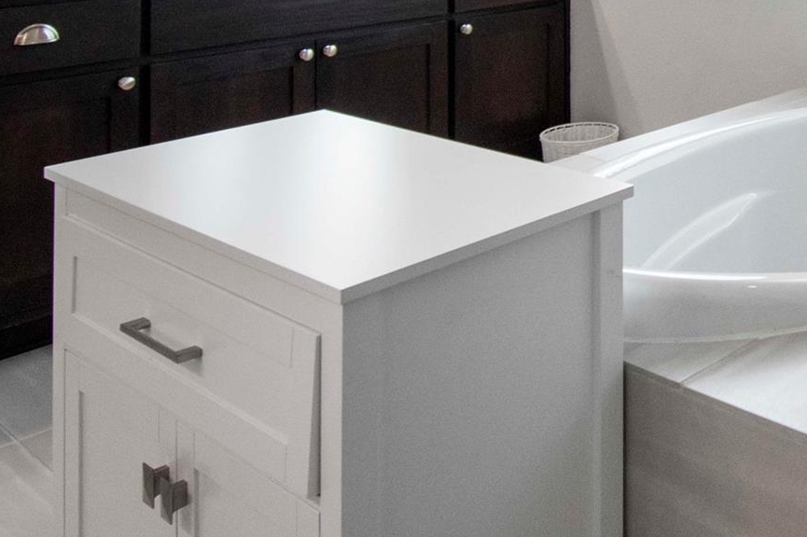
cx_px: 870
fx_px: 1035
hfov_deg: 36.6
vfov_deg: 27.5
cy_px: 9
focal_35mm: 46
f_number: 5
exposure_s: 1/100
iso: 400
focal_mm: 13
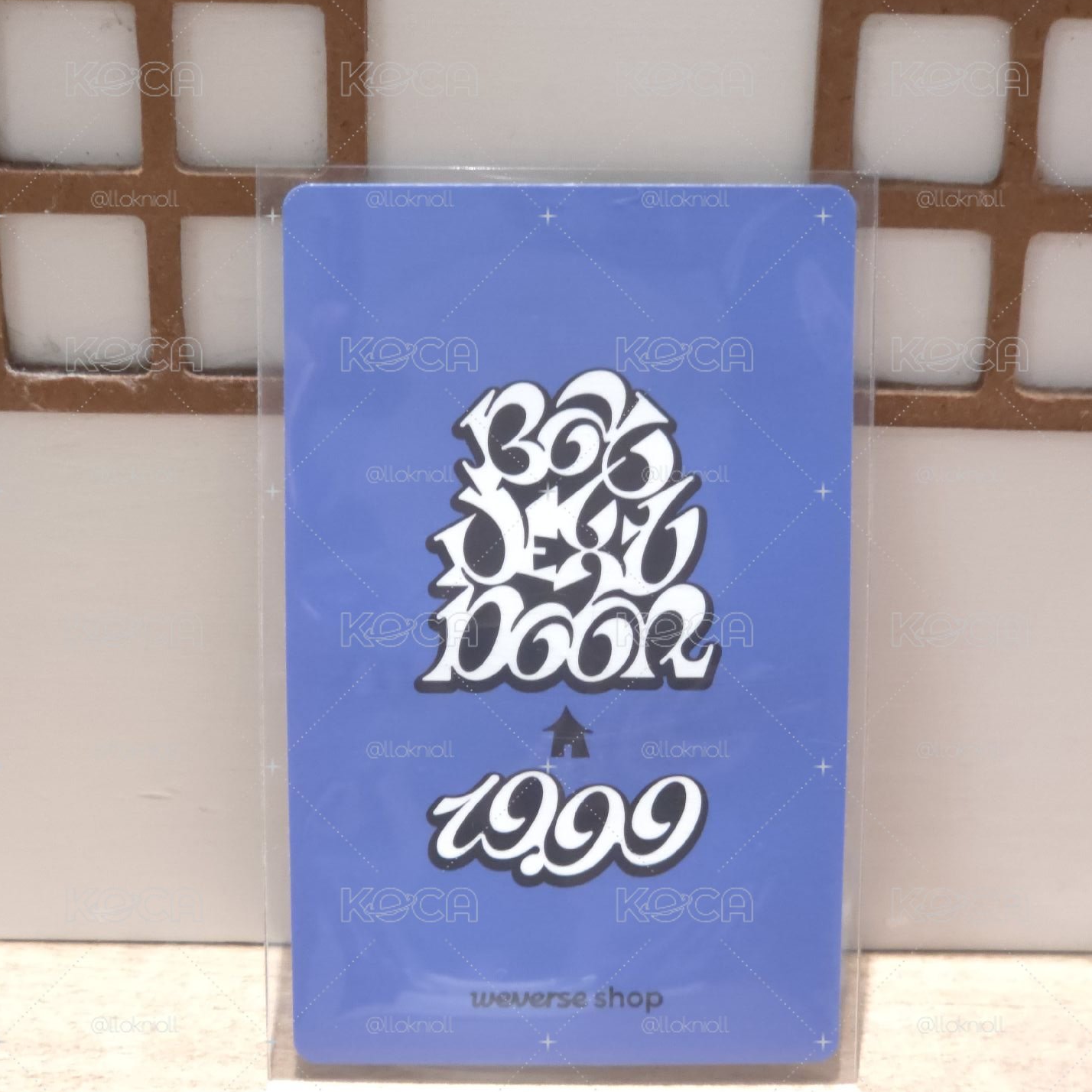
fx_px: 2927
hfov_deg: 21.1
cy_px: 674
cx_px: 548
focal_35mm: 82
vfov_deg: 21.1
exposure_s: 1/30
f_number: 2.4
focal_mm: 7
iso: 320
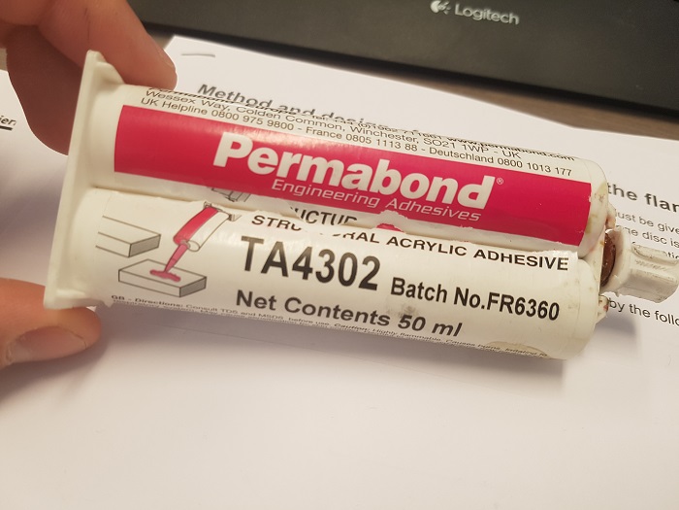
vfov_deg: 53.1
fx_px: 510
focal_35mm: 26
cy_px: 255
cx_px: 340
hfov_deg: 67.3
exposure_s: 1/50
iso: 64
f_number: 1.7
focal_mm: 4.2
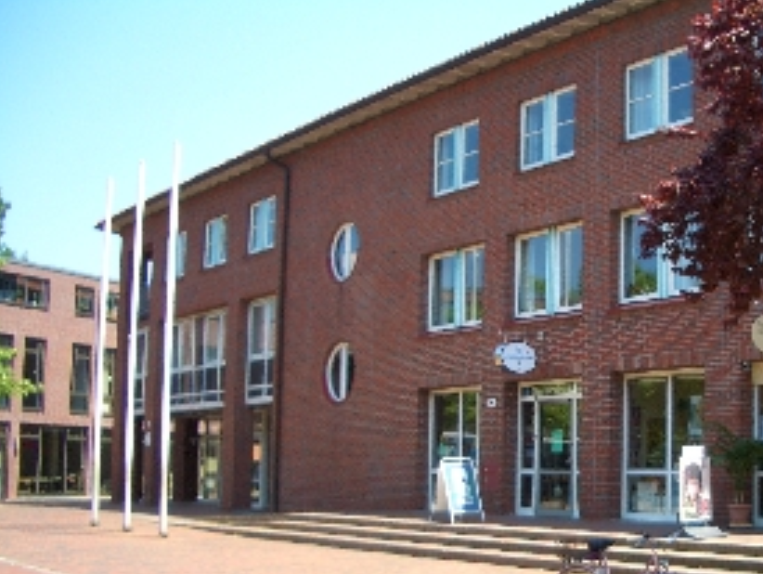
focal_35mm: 49
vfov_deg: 29.4
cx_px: 529
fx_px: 1081
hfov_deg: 38.3
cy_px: 398
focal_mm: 5.8
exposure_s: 1/320
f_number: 2.6
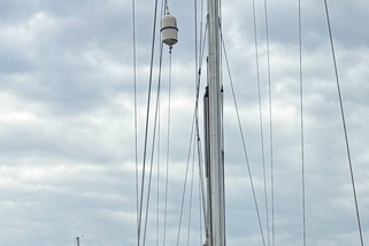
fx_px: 1035
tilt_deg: -4.6
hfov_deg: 19.9
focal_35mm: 101
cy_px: 479
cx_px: 322
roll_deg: +1.9
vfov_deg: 12.1
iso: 50
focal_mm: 5.96
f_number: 1.6
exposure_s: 1/3650
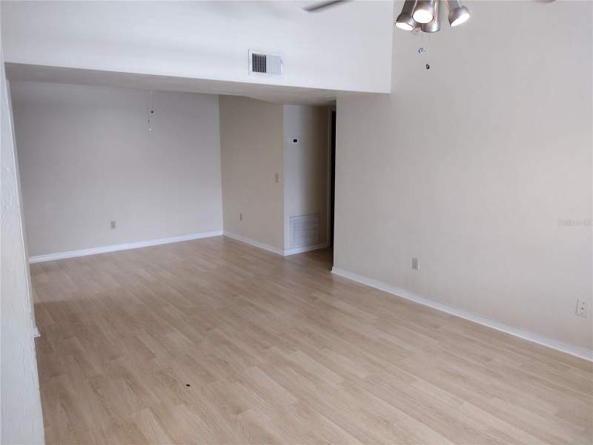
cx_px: 296
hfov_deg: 65.3
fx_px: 463
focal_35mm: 27
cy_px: 222
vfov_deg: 51.4
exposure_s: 1/40
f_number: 1.7
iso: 233
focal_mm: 4.71
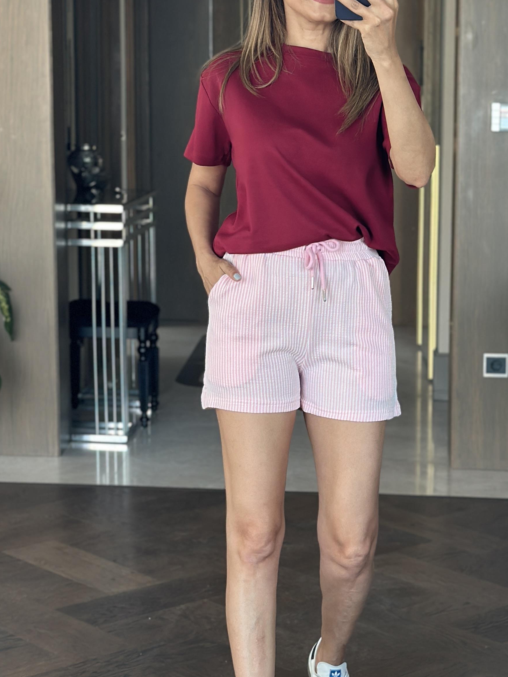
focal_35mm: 83
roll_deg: -1.6
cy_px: 332
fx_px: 1624
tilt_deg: -17.7
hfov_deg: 17.8
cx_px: 279
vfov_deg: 23.6
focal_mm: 6.86
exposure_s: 1/69
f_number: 1.78
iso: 125
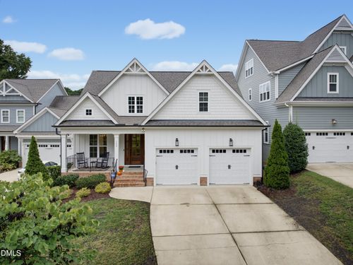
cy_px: 132
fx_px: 245
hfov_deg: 71.6
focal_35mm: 24
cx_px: 176
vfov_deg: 56.8
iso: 150
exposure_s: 1/400
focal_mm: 12.3
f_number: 2.8
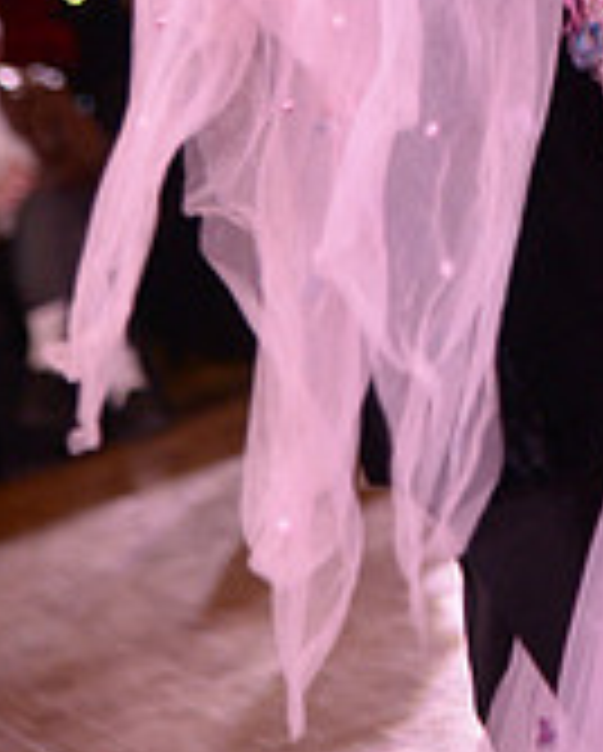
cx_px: 700
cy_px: -437
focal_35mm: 267
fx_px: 5945
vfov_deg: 7.1
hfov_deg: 5.8
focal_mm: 82
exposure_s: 1/200
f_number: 4
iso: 1250
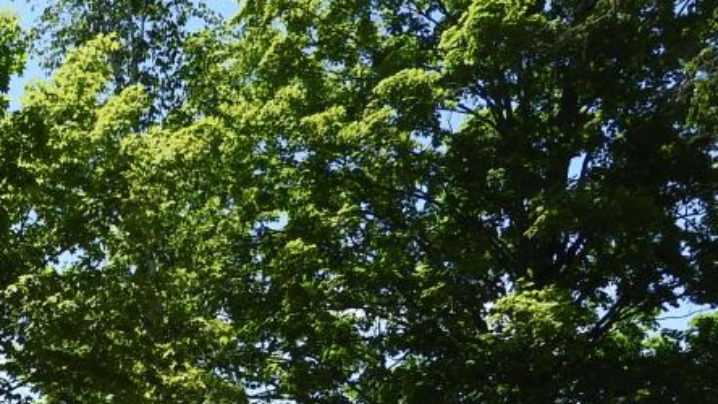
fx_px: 1676
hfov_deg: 22.6
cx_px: -97
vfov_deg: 13.1
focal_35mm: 88
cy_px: 572
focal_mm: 6.3
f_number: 3.8
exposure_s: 1/800
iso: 100
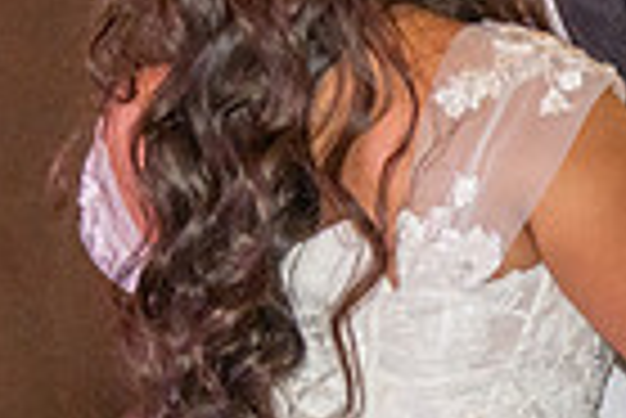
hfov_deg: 5.1
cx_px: 821
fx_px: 6980
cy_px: 363
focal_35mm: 401
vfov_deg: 3.4
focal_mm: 79
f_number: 6
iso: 2000
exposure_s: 1/160
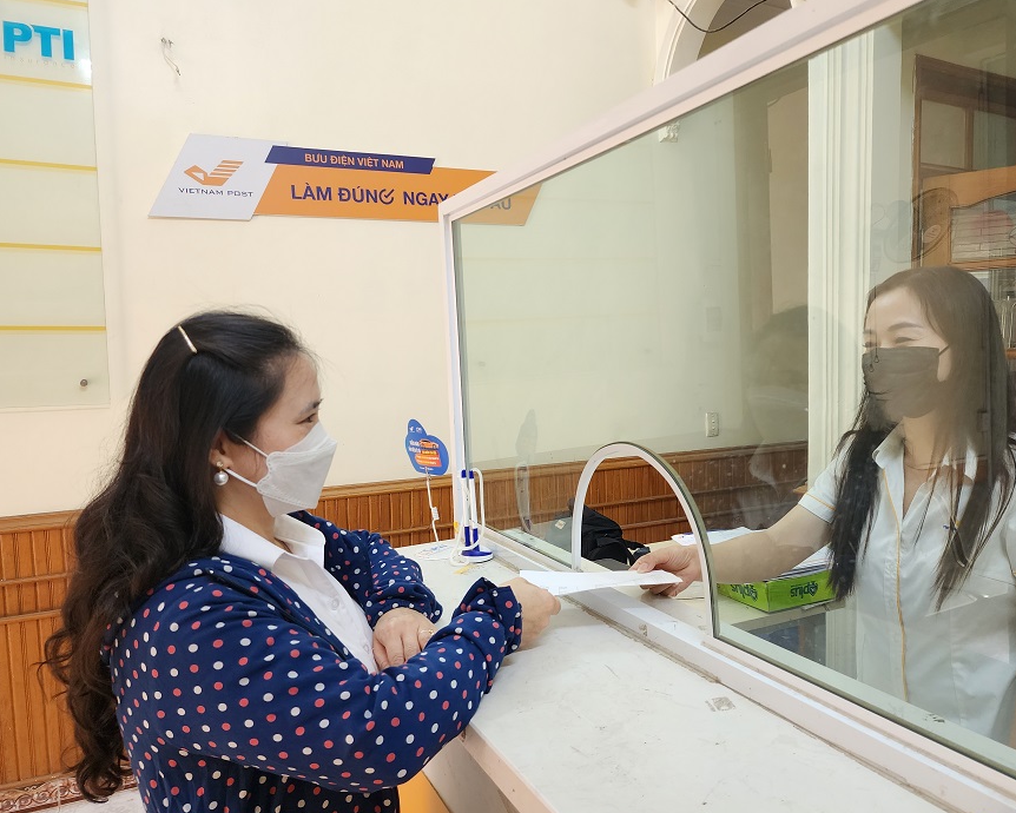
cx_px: 562
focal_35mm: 25
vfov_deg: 56.8
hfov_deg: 67.9
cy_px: 417
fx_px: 752
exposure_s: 1/120
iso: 400
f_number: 1.8
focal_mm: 6.4
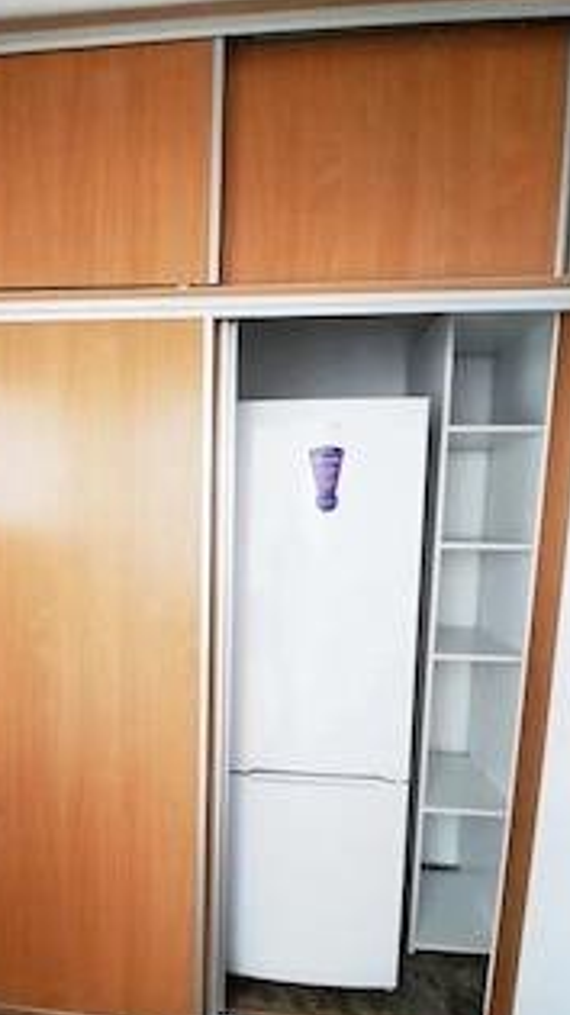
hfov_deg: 60.5
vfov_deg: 92.2
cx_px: 232
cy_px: 570
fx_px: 484
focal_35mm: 18
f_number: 2.2
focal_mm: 1.74
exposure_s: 1/20
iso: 500
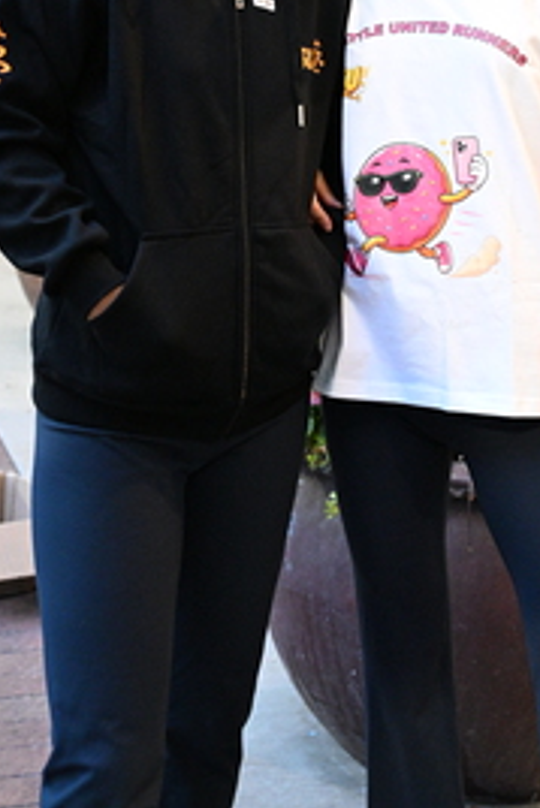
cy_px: -15
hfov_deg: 18.3
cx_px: 397
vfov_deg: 25.8
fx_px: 1663
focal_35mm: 74
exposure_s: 1/125
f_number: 4
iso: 6400
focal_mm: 36
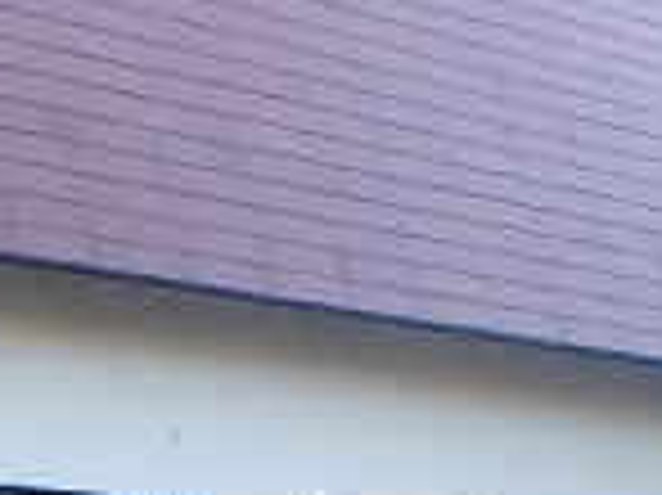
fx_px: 2599
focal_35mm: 136
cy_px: 765
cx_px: 1423
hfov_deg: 12.4
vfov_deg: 10.5
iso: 125
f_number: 3.5
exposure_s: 1/60
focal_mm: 3.7
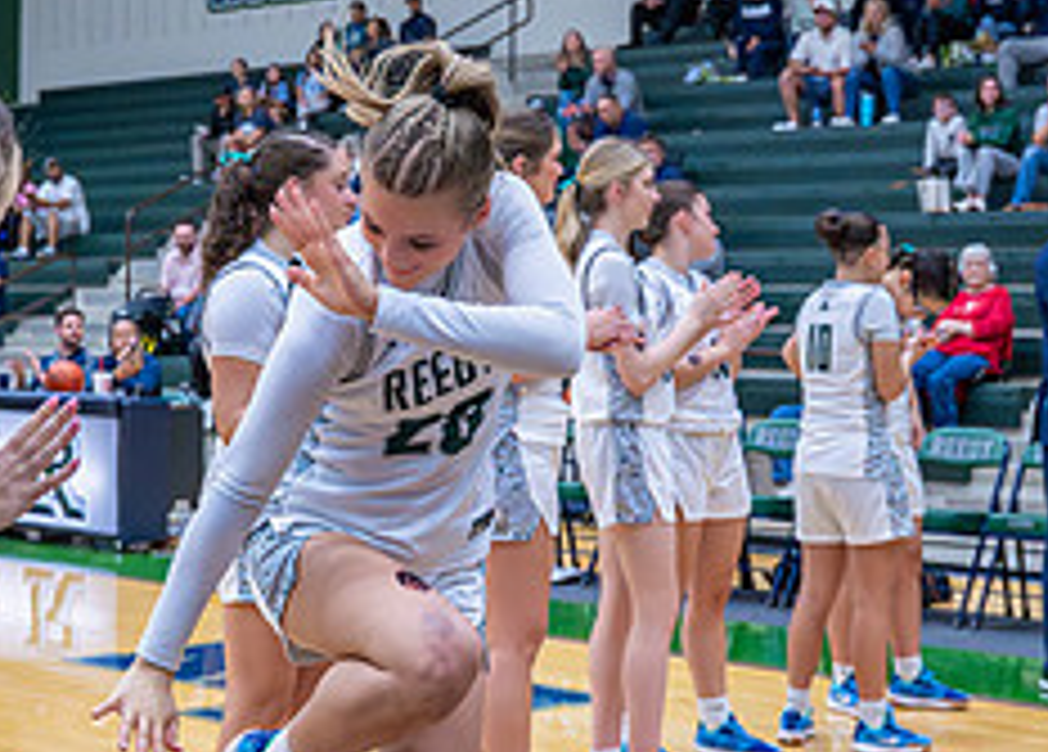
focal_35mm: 71
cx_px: 397
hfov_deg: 27.7
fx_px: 2116
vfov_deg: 20.1
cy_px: 351
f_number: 2.8
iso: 4000
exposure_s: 1/1000
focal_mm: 24
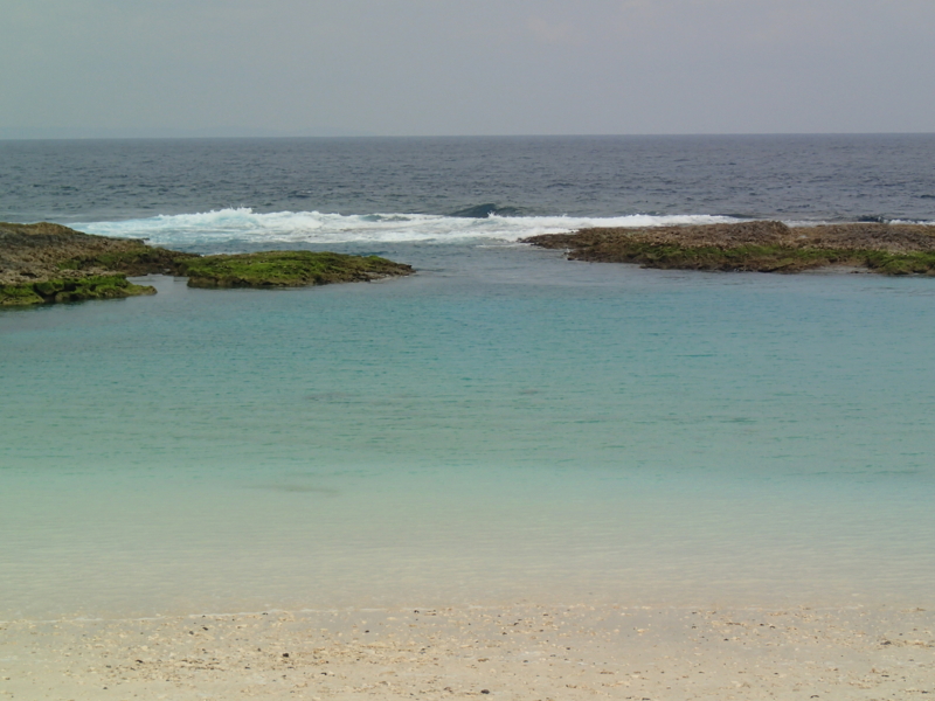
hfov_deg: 19.6
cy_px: 350
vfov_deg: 14.8
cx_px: 468
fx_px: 2701
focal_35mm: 100
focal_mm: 18
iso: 100
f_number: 6.3
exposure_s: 1/500
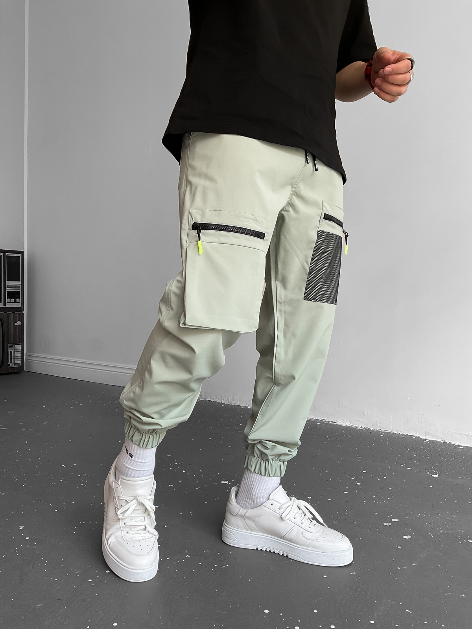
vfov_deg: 61.7
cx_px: 236
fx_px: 527
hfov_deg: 48.2
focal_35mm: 29
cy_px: 314
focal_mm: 3
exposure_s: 1/120
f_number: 1.8
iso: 32
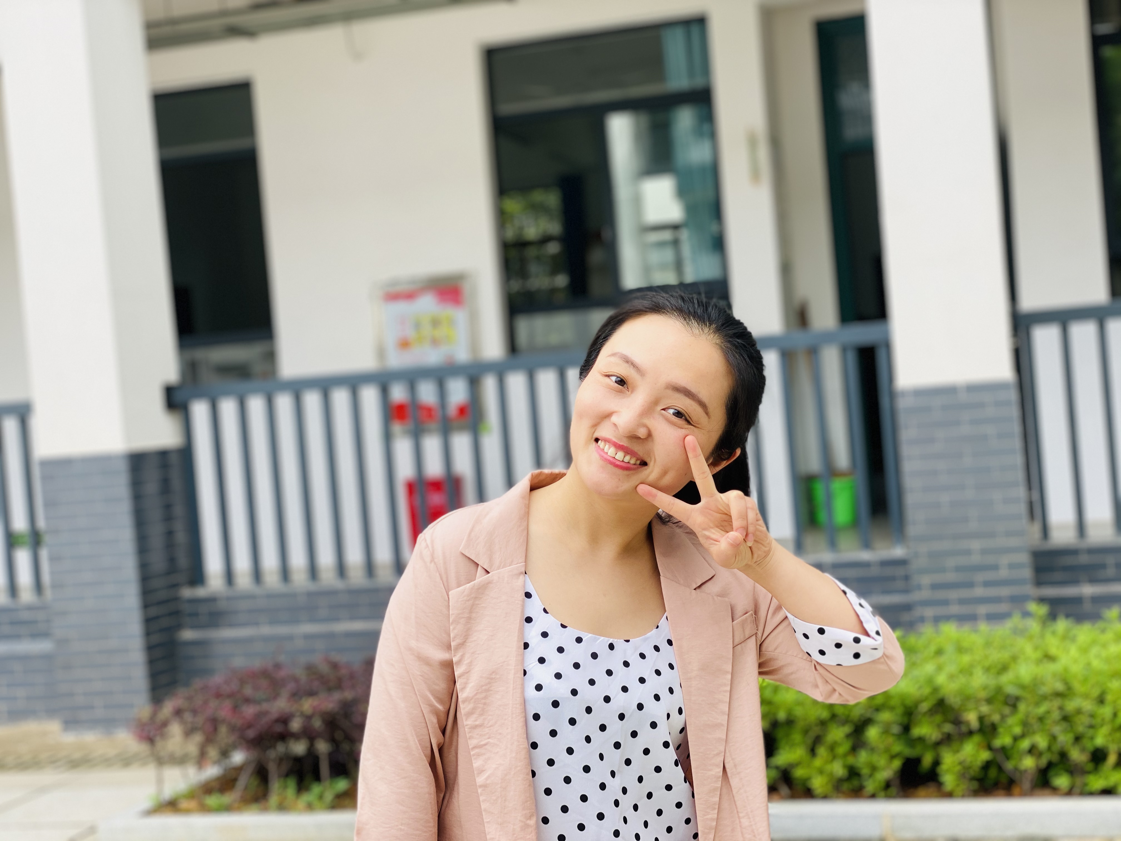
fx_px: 1684
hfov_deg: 36.8
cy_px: 420
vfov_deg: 28.0
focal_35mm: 52
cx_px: 560
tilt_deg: -1.1
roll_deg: +4.6
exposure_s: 1/126
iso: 20
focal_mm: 6
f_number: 2
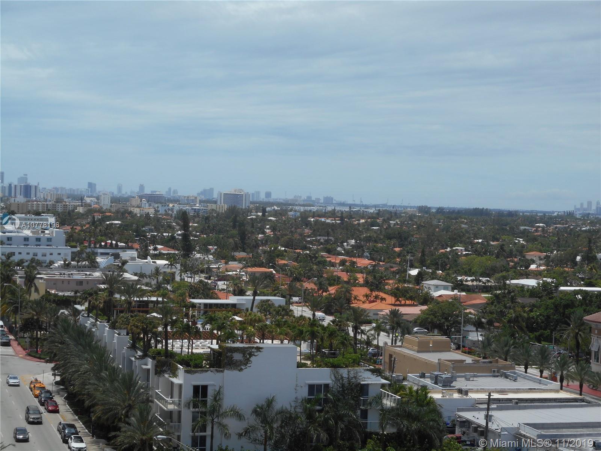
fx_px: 1337
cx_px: 300
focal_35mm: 77
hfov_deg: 25.3
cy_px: 226
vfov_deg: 19.1
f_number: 5.5
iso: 80
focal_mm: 13.8
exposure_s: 1/640
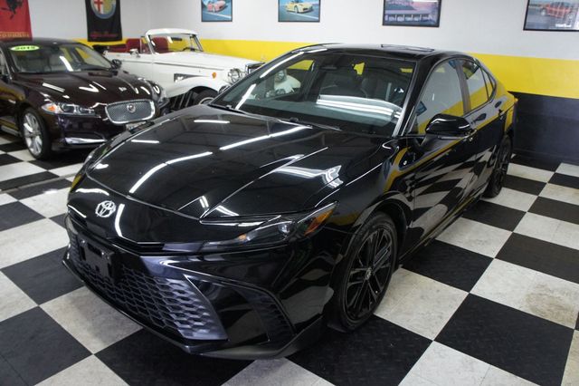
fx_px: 434
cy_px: 193
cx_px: 290
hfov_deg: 67.4
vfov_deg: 47.9
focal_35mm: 27
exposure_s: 1/250
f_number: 3.5
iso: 1600
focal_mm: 18
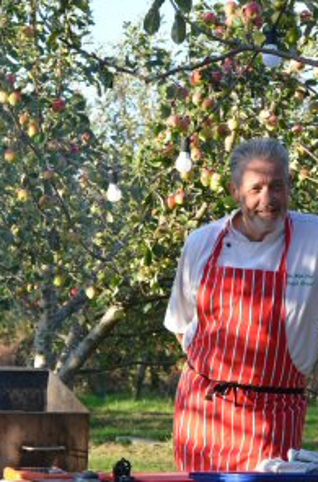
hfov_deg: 9.5
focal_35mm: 143
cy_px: 318
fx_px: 1906
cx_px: 233
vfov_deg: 14.4
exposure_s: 1/250
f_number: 9
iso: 500
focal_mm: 62
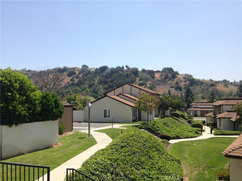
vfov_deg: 42.9
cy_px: 90
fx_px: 231
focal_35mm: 33
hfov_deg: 55.4
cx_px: 121
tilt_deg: +2.4
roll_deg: +1.3
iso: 50
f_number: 2.4
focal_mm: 4.12
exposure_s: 1/1290
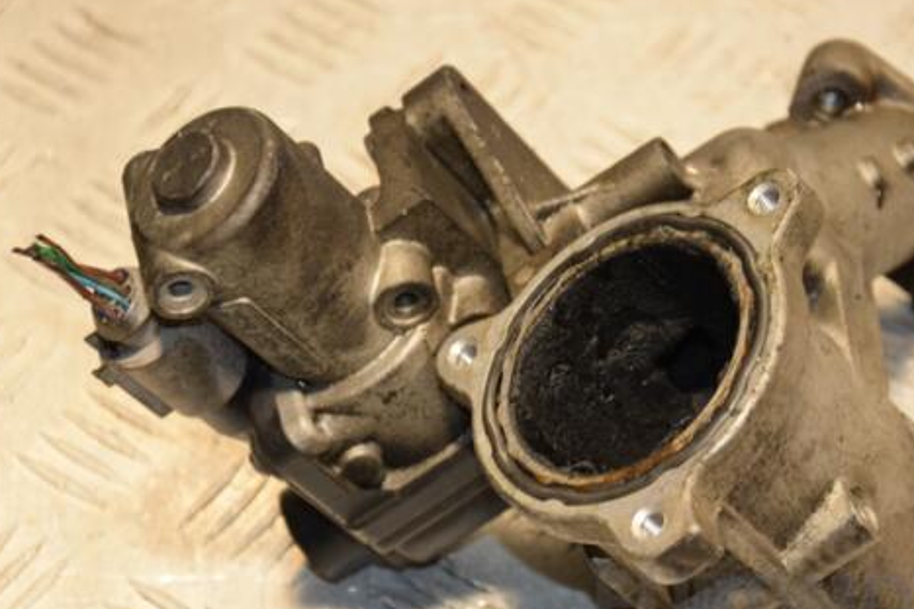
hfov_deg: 14.2
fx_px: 3671
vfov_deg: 9.5
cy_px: 341
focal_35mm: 145
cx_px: 560
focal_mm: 75
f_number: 5.3
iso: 800
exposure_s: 1/125
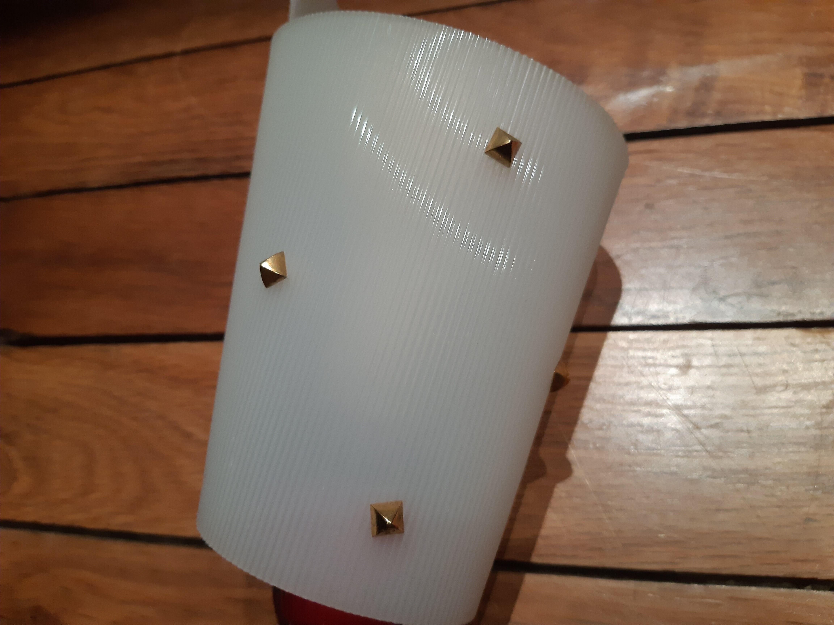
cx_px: 417
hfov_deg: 67.3
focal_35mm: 26
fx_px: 626
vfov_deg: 53.1
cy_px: 312
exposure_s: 1/33
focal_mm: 3.92
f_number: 1.7
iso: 250
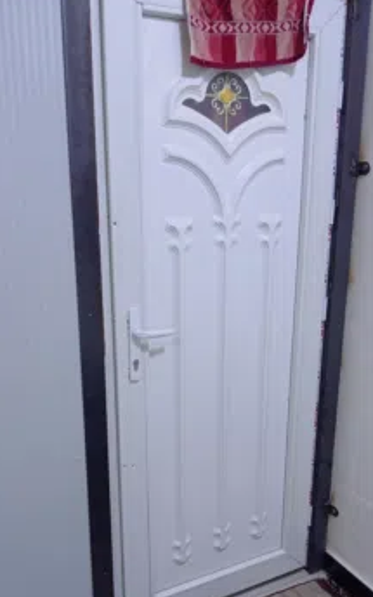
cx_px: 175
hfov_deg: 39.4
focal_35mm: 32
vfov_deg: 59.4
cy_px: 338
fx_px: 520
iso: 299
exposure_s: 1/25
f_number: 1.8
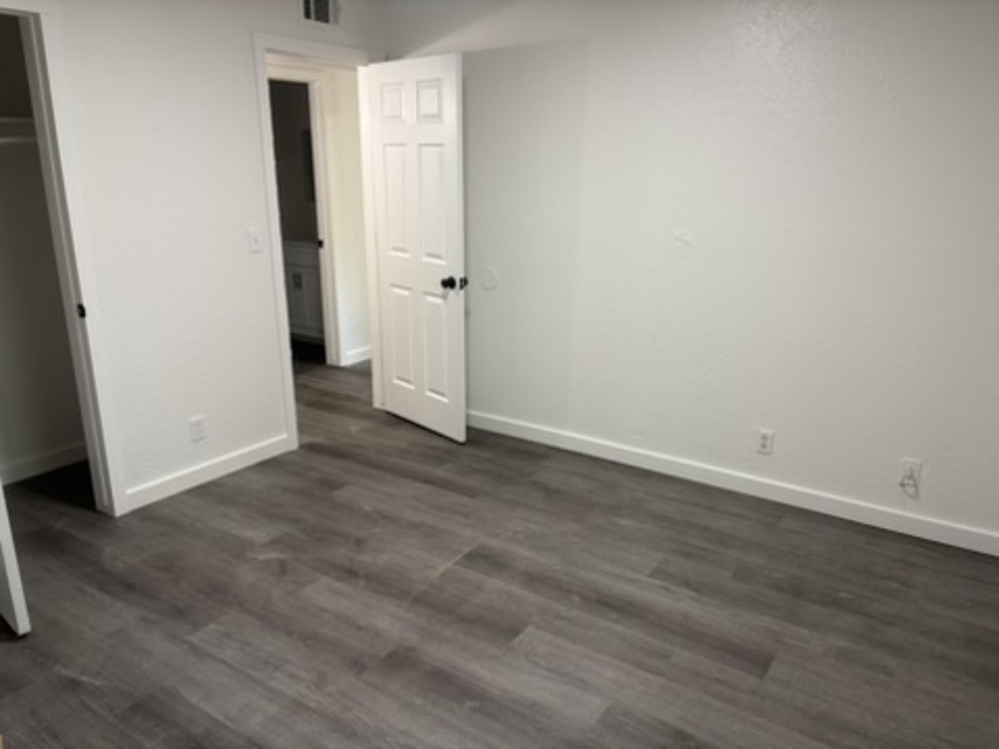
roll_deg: +0.5
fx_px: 750
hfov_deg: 67.3
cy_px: 374
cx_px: 500
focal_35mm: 26
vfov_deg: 53.1
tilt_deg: -16.0
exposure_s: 1/60
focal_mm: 5.96
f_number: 1.6
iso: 125
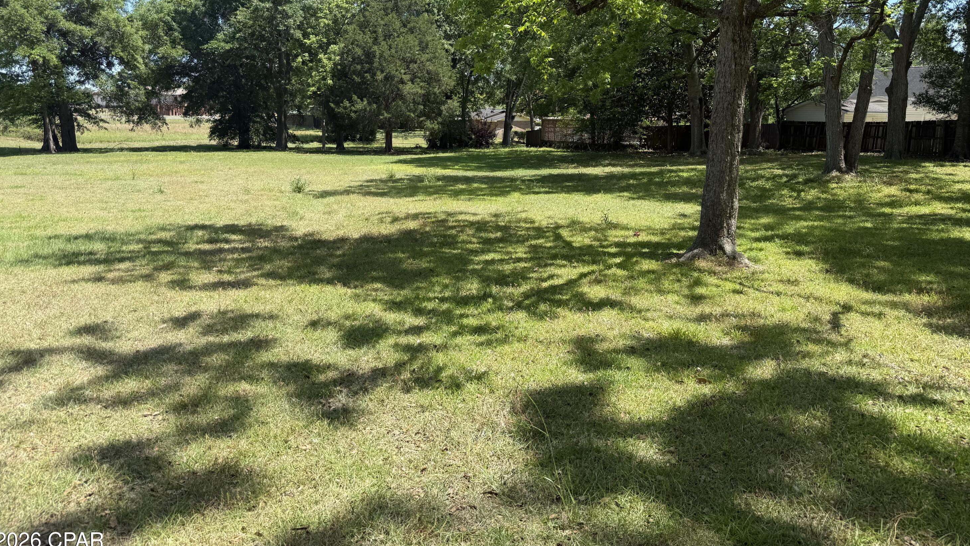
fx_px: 694
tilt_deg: -6.4
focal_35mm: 27
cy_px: 199
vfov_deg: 42.5
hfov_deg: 69.9
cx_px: 478
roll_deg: -0.9
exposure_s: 1/1618
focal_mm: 6.76
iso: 80
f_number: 1.78
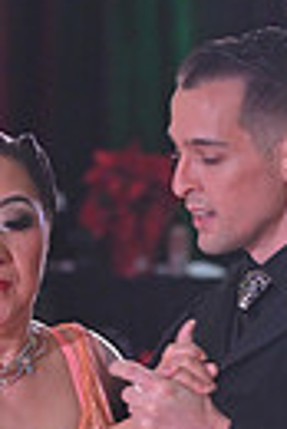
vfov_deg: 3.8
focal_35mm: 534
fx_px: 6368
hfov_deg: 2.6
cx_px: 111
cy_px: 776
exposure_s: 1/320
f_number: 5
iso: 2000
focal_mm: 120
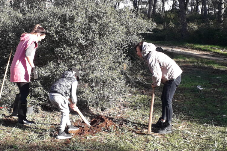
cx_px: 74
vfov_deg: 34.9
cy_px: 59
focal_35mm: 38
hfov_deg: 49.7
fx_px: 239
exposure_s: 1/438
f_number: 1.9
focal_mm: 3.6
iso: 40
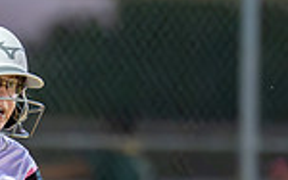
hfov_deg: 2.4
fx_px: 6881
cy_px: 328
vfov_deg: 1.5
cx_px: -68
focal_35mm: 876
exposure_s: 1/1600
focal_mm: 135
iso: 6400
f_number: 1.8
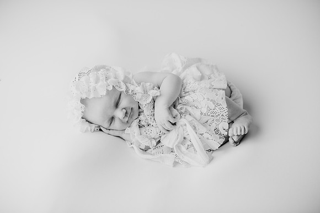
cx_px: 160
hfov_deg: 39.6
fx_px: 445
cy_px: 106
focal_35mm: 50
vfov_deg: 27.0
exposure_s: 1/200
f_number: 2.5
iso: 100
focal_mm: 50
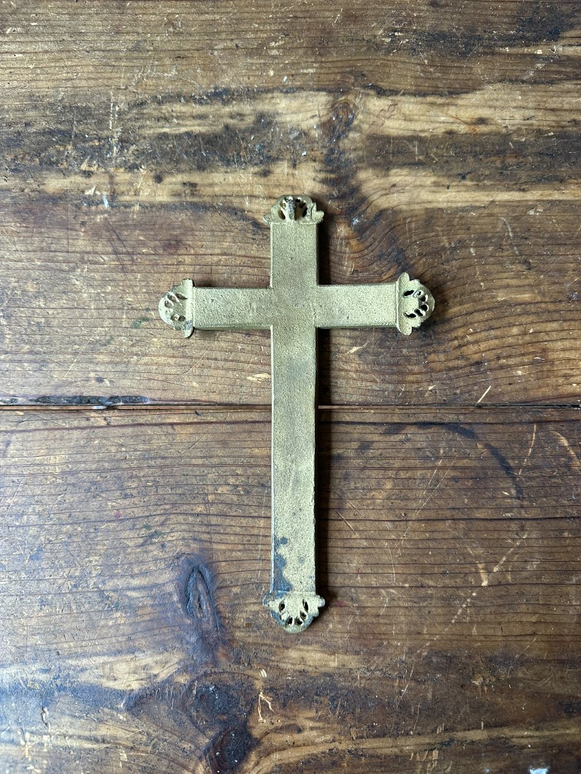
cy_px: 387
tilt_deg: -84.3
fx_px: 537
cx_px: 290
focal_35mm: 24
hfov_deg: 56.8
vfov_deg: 71.6
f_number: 1.78
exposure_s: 1/100
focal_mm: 6.86
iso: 160
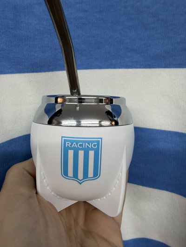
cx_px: 93
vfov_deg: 71.6
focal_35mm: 24
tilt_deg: -9.2
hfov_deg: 56.8
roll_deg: +1.3
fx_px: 172
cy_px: 124
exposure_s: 1/100
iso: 200
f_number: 2.2
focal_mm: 2.22
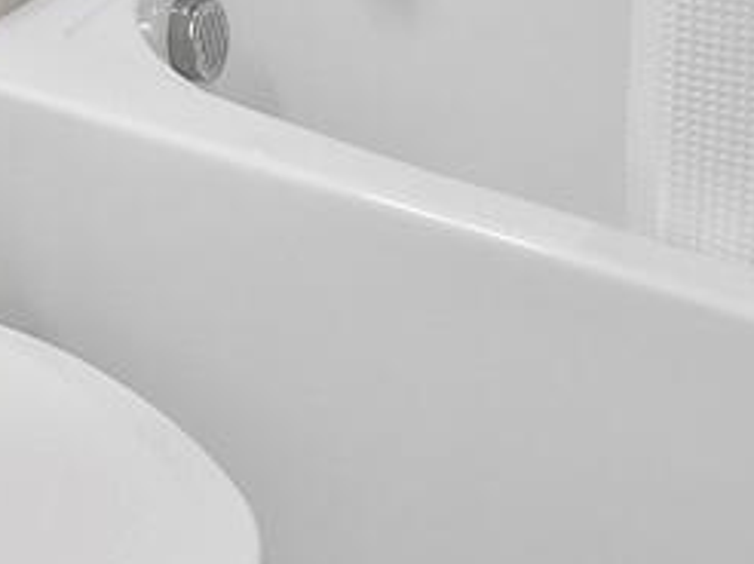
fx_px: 1980
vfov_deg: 12.3
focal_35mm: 91
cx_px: -139
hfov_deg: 20.3
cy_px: -844
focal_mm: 7
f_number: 9
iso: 400
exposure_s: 1/5
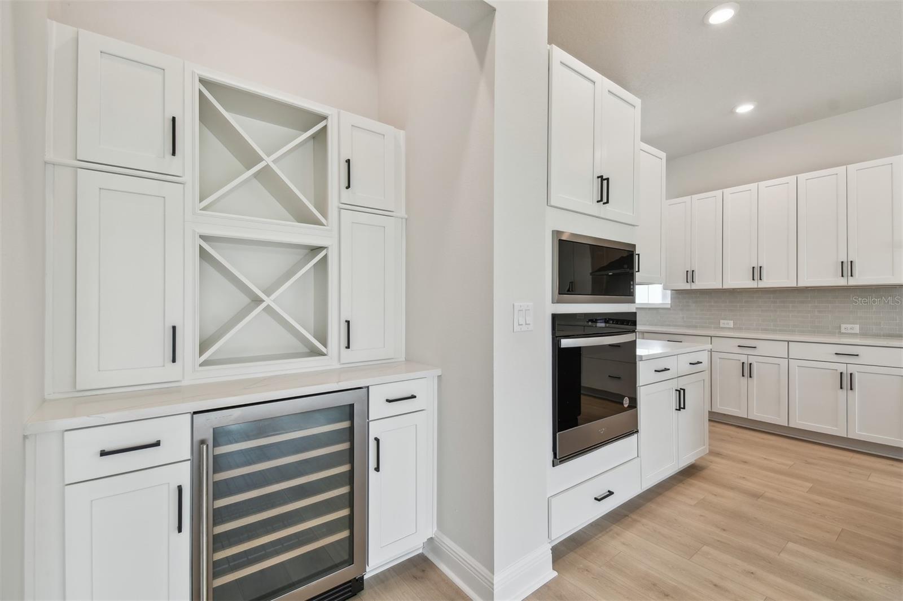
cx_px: 452
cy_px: 300
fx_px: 376
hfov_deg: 100.4
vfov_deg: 77.3
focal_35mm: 15
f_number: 7.1
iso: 100
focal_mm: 10
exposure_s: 1/13
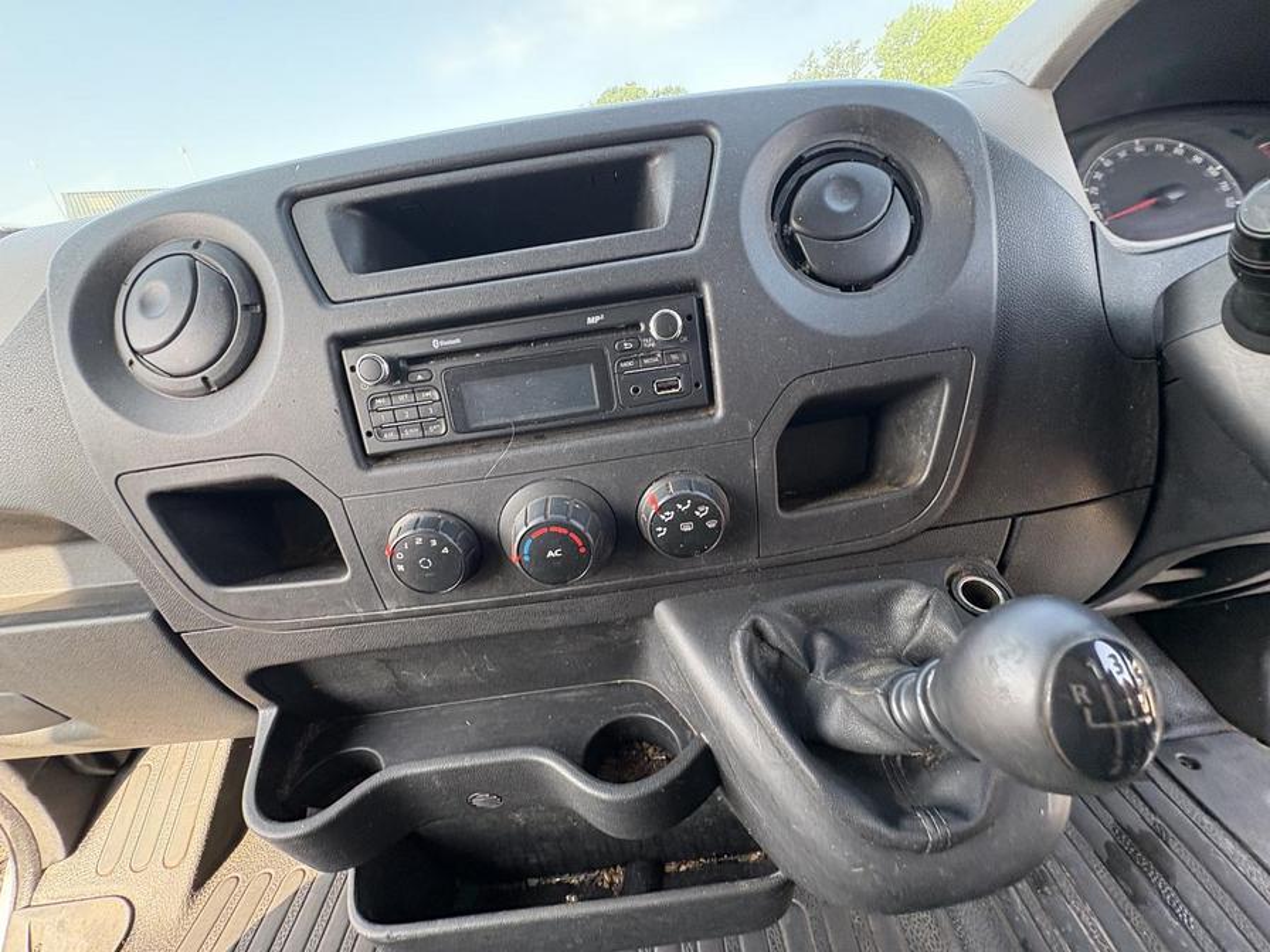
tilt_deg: -26.3
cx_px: 635
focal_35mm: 14
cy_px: 476
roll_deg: -2.2
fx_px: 514
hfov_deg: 102.1
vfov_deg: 85.7
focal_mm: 2.22
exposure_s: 1/99
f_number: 2.2
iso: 160
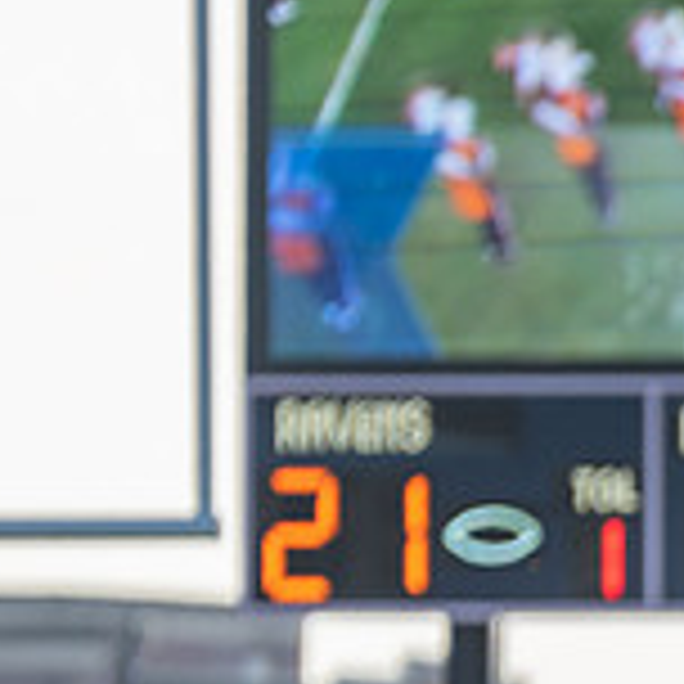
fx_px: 21618
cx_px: 1518
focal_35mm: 967
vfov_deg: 1.8
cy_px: 1165
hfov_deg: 1.8
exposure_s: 1/1250
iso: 125
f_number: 2.8
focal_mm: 200
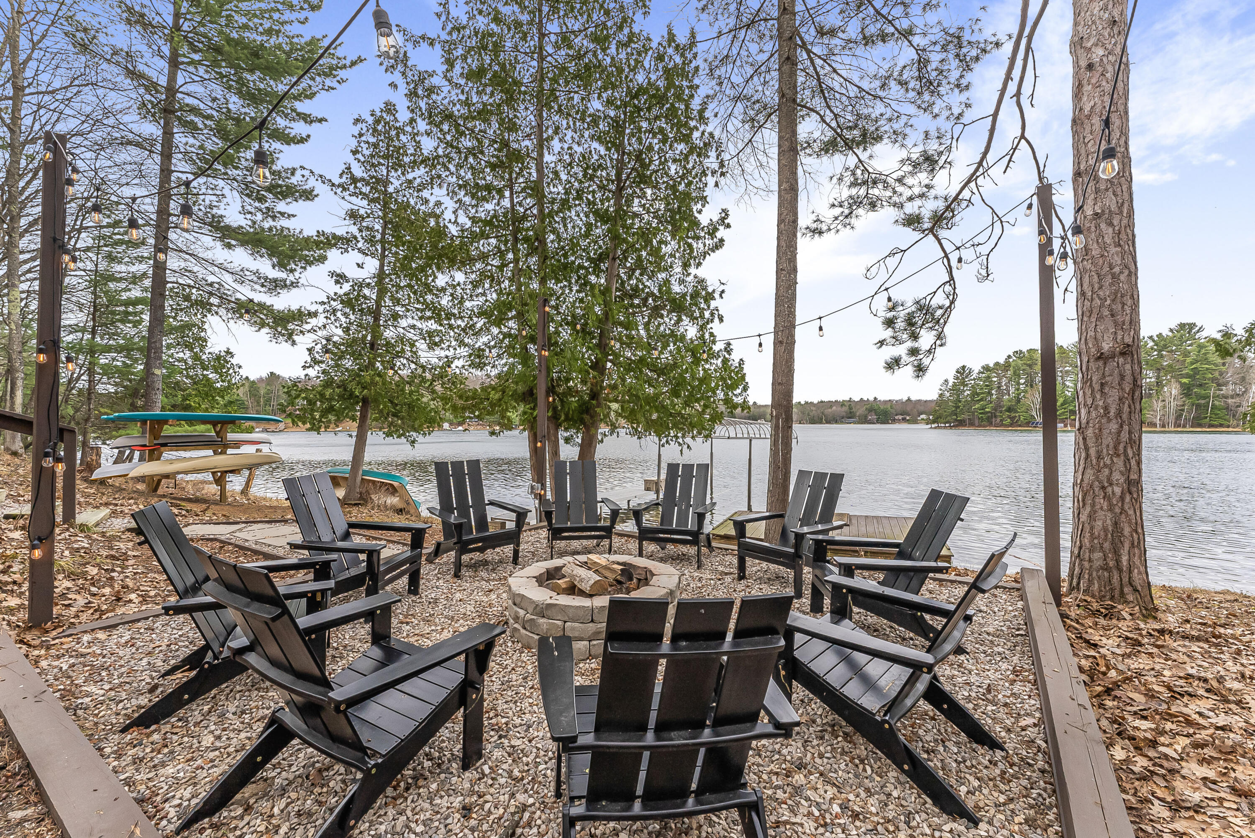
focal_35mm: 15
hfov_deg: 100.7
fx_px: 520
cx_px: 628
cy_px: 419
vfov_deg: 77.8
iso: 640
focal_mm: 14.9
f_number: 10
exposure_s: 1/400
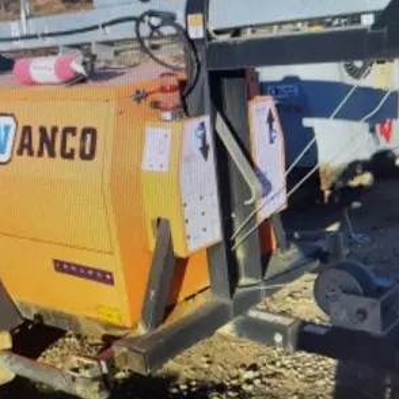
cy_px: 138
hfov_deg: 38.9
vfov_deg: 38.8
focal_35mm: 43
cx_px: 145
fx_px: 561
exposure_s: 1/120
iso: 125
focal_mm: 4.2
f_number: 1.6
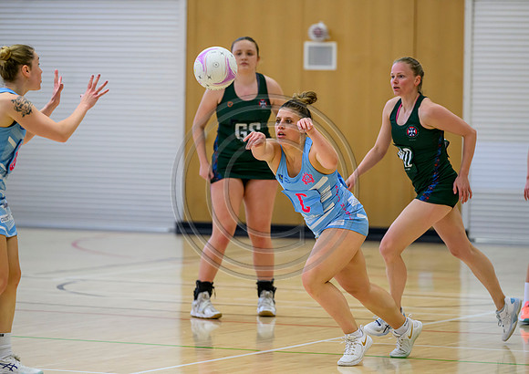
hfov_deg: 9.7
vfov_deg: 6.9
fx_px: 3114
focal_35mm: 208
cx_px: 280
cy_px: 187
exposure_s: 1/1000
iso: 3200
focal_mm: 200
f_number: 3.5
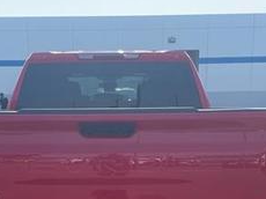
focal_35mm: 57
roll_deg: +0.0
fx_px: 438
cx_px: 102
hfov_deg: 33.7
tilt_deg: -10.3
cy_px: 186
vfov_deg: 24.7
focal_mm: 4.2
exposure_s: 1/1595
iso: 32
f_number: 1.6
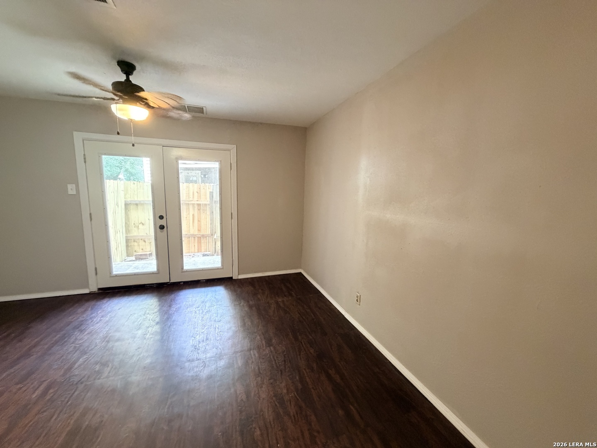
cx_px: 298
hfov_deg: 102.1
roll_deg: -0.7
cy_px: 224
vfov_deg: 85.7
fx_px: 241
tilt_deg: -8.9
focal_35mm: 14
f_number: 2.2
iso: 640
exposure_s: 1/60
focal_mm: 2.22
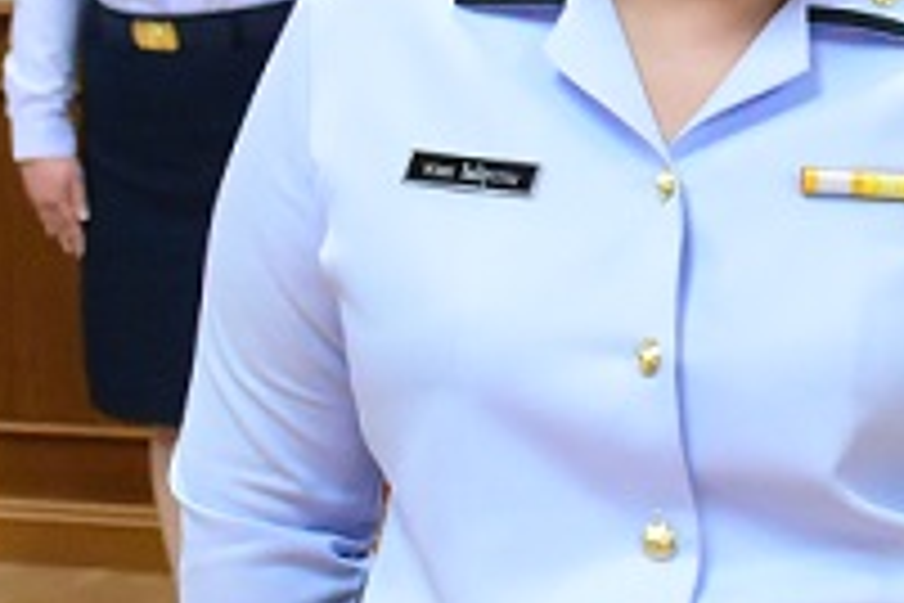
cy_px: 158
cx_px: 1399
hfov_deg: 10.5
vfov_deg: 7.3
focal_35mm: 188
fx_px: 4721
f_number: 4.5
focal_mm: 30
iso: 5000
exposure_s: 1/125
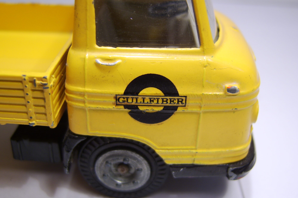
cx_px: 151
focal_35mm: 33
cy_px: 103
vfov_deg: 40.0
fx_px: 273
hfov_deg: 57.2
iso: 71
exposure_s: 1/71
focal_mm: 8.13
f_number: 2.7
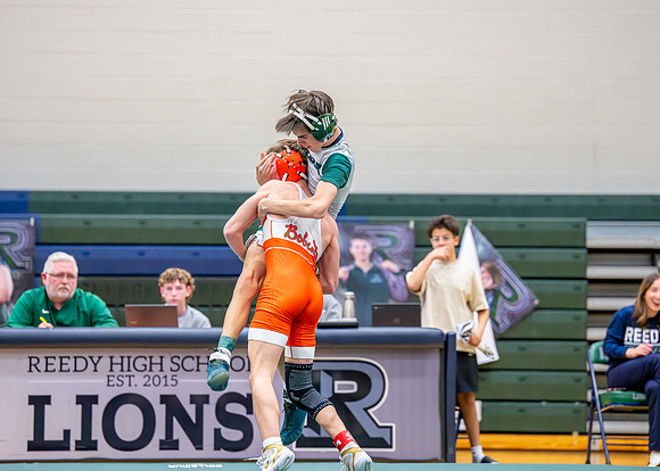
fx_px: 2420
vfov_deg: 11.1
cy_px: 231
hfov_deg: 15.5
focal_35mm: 129
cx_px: 322
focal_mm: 120
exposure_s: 1/1000
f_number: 2.8
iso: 6400
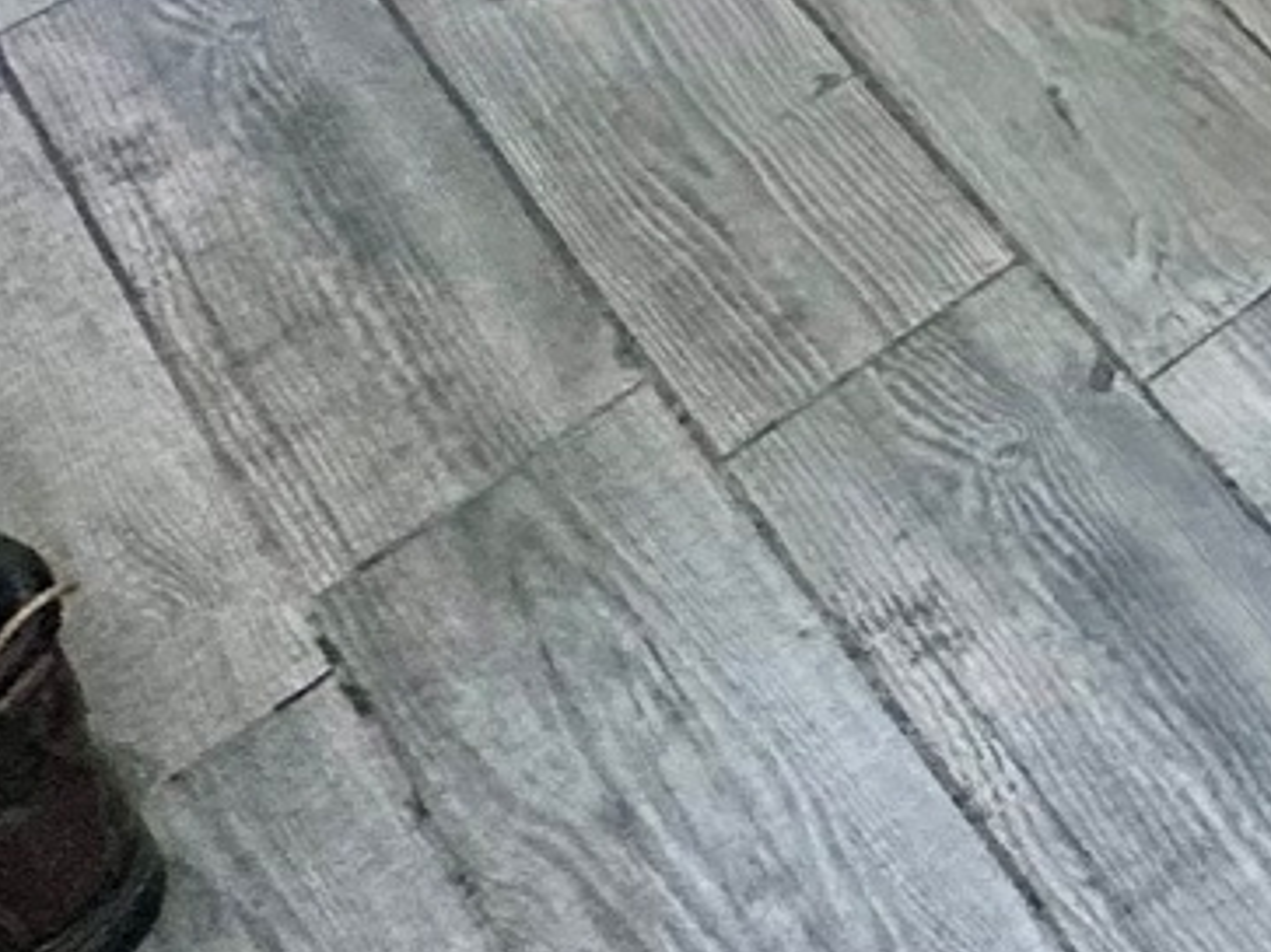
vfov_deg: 13.1
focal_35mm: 79
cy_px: -1438
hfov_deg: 15.4
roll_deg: -0.8
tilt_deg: -19.9
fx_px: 2900
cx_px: 2945
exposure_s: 1/93
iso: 320
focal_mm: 2.22
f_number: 2.2
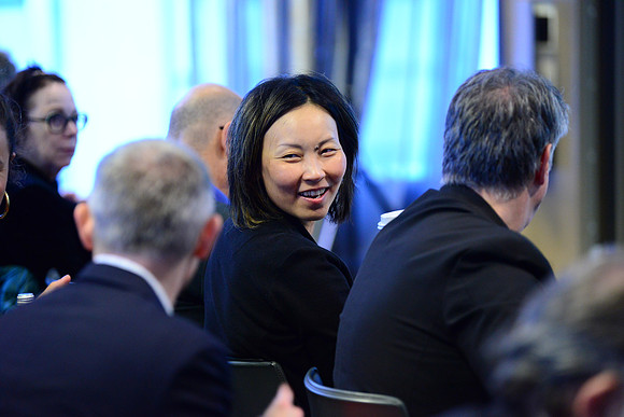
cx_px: 312
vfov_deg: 9.2
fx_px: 2600
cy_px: 208
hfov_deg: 13.7
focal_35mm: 150
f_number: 2.8
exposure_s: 1/160
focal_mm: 150
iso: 4000
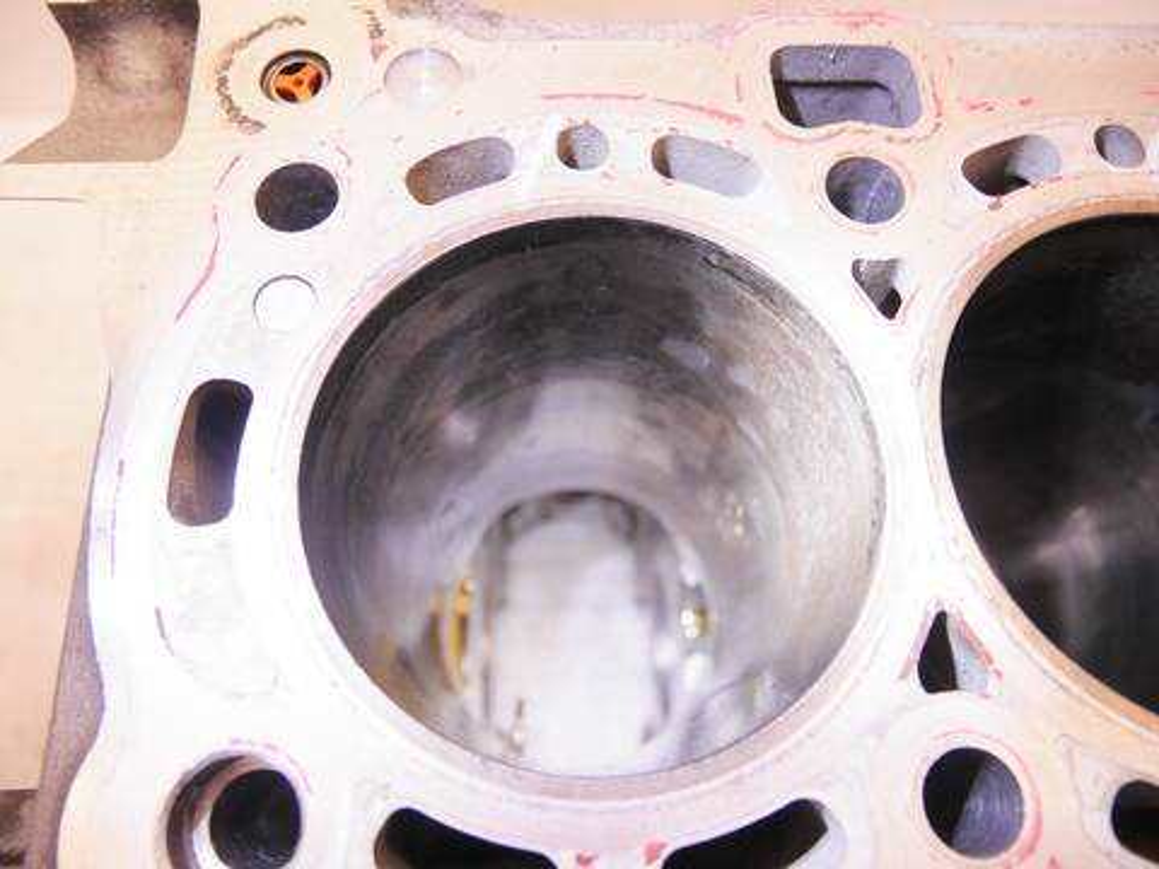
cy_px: 434
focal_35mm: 24
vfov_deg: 56.8
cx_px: 580
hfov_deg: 71.6
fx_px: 804
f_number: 3.5
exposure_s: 1/100
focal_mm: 12
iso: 200
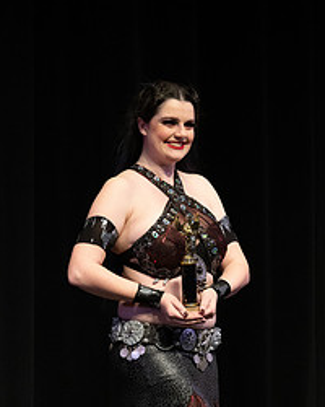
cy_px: 332
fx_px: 3547
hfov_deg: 5.2
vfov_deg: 6.5
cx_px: 160
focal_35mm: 295
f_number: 8
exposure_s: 1/400
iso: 8000
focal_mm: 175
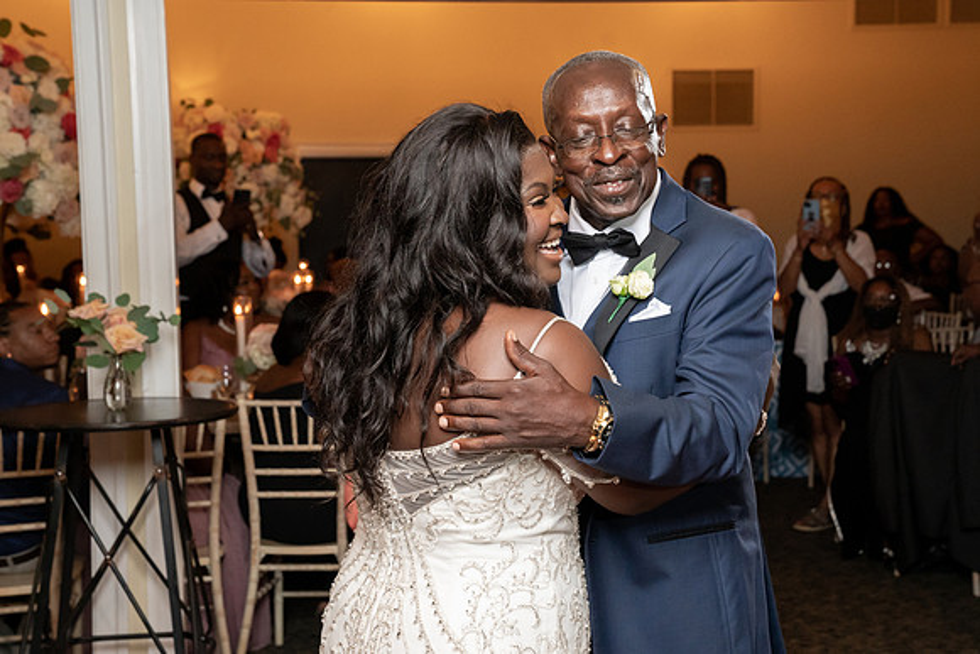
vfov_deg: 23.3
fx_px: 1585
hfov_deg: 34.4
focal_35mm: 58
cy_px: 320
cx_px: 500
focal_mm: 55
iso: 4000
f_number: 5.6
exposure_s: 1/200
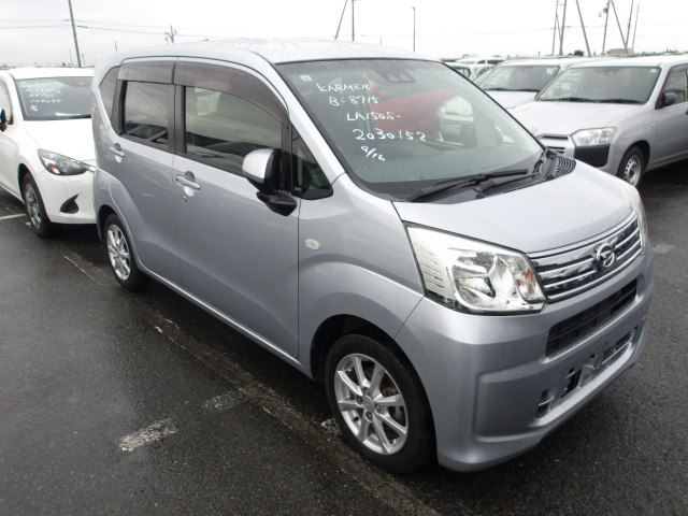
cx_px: 344
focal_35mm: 27
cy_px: 258
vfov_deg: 51.4
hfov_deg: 65.3
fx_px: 537
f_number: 10.4
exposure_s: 1/60
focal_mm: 4.9
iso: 341
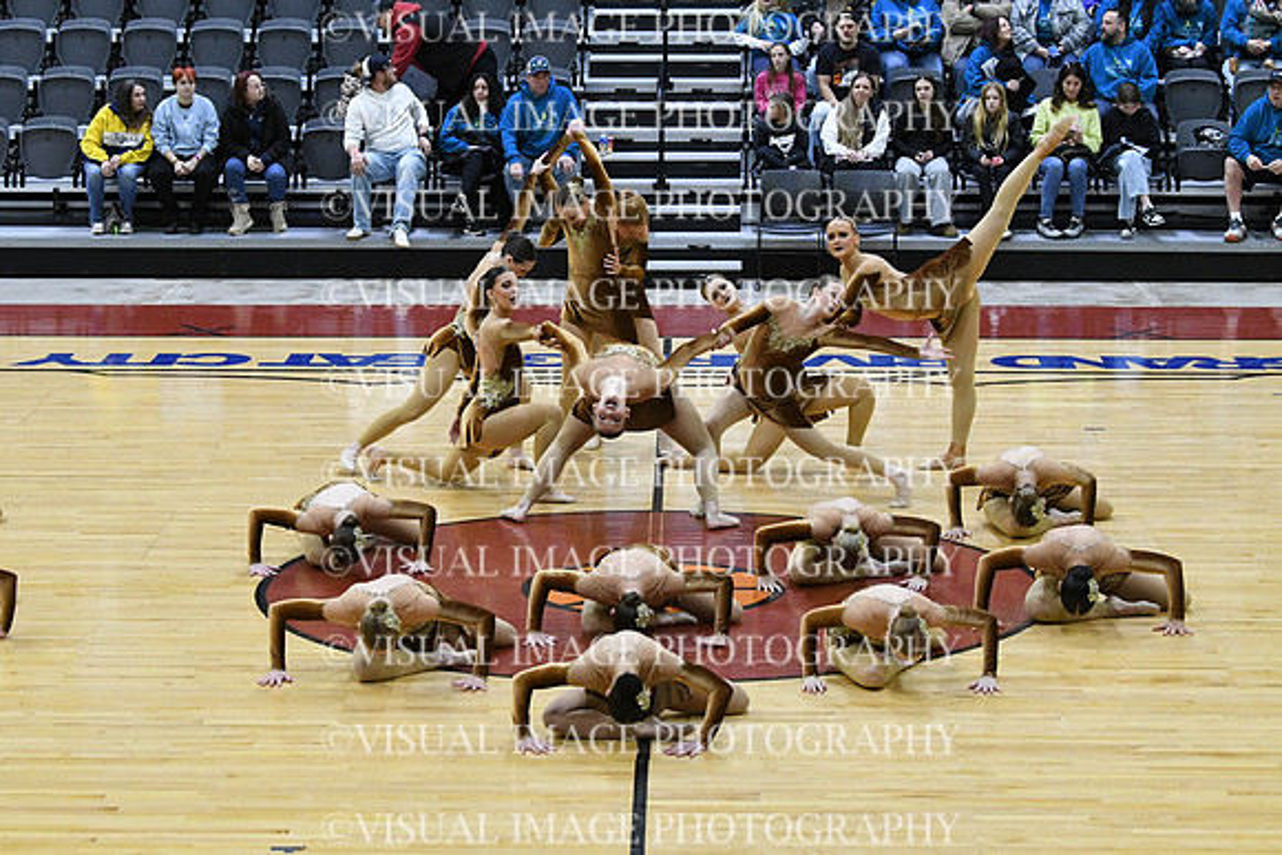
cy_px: 428
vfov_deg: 13.0
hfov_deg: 19.5
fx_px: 3740
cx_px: 641
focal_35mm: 105
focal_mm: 70
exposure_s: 1/400
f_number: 4
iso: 5000
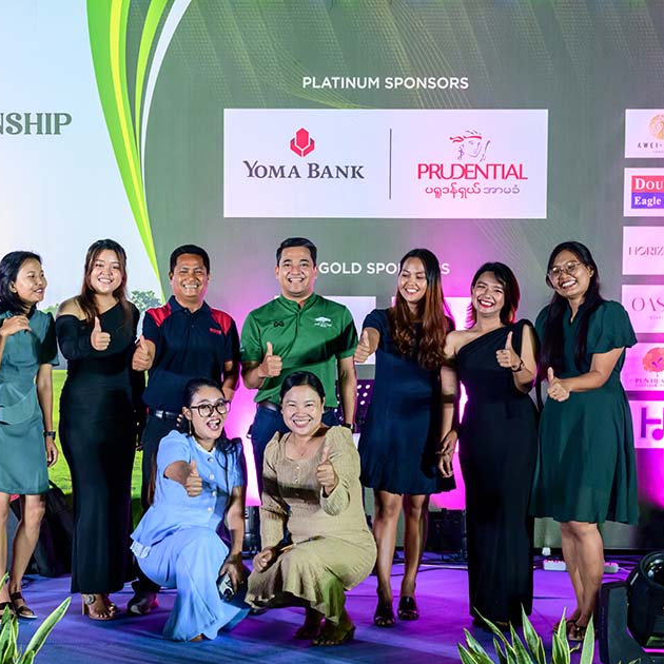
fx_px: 1237
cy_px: 336
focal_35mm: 57
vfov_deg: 30.0
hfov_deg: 30.0
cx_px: 258
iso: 4000
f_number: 4.5
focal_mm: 44
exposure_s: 1/250
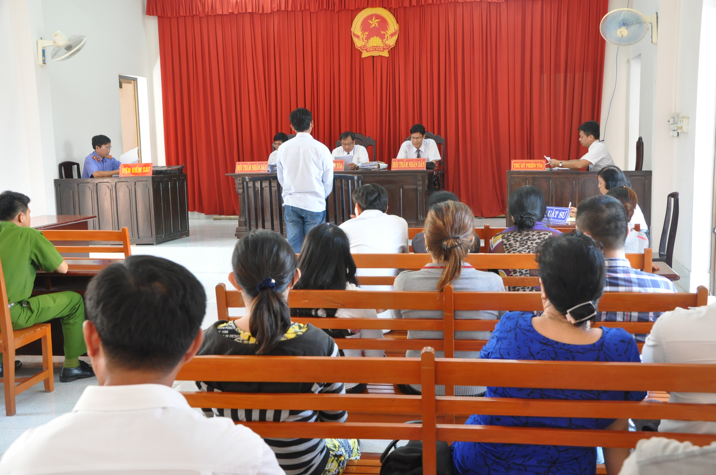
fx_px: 834
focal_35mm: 42
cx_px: 358
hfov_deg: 46.4
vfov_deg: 31.8
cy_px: 238
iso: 1100
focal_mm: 28
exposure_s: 1/30
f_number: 8
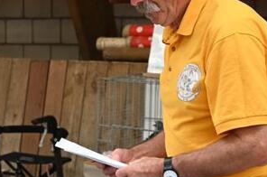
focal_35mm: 104
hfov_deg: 19.6
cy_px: 168
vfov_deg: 13.0
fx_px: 770
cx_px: 83
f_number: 4.5
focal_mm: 31
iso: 1250
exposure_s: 1/80
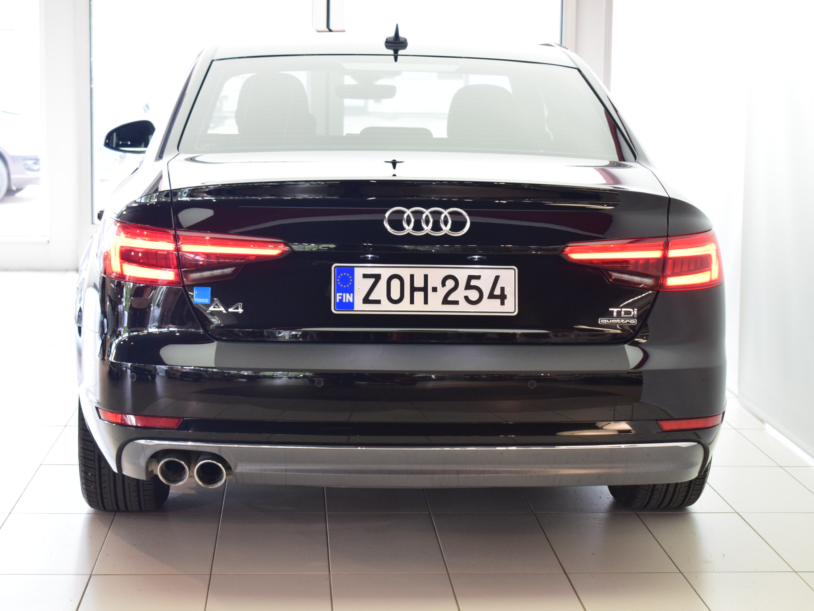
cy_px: 306
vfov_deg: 20.0
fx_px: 1730
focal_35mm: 74
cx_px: 409
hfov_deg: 26.5
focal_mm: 45
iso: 1600
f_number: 5
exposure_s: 1/80
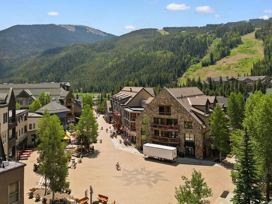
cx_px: 115
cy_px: 89
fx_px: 228
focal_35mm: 29
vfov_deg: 48.1
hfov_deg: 61.3
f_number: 1.7
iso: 100
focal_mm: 6.72
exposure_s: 1/2000
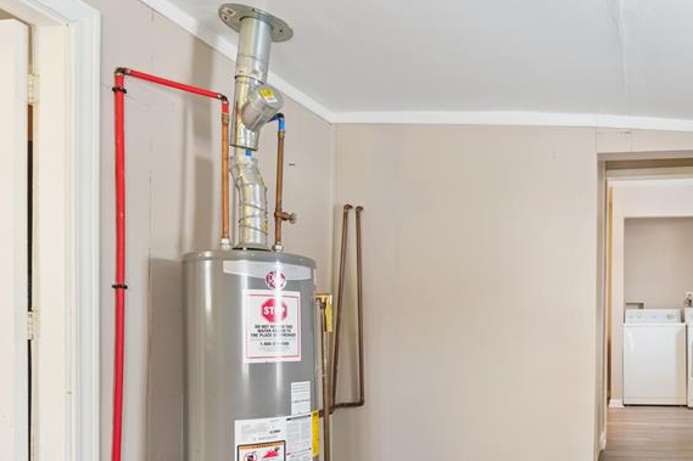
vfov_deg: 46.6
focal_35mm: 27
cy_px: 332
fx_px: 520
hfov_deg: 60.6
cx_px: 577
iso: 250
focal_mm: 15
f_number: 7.1
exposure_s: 1/2.5
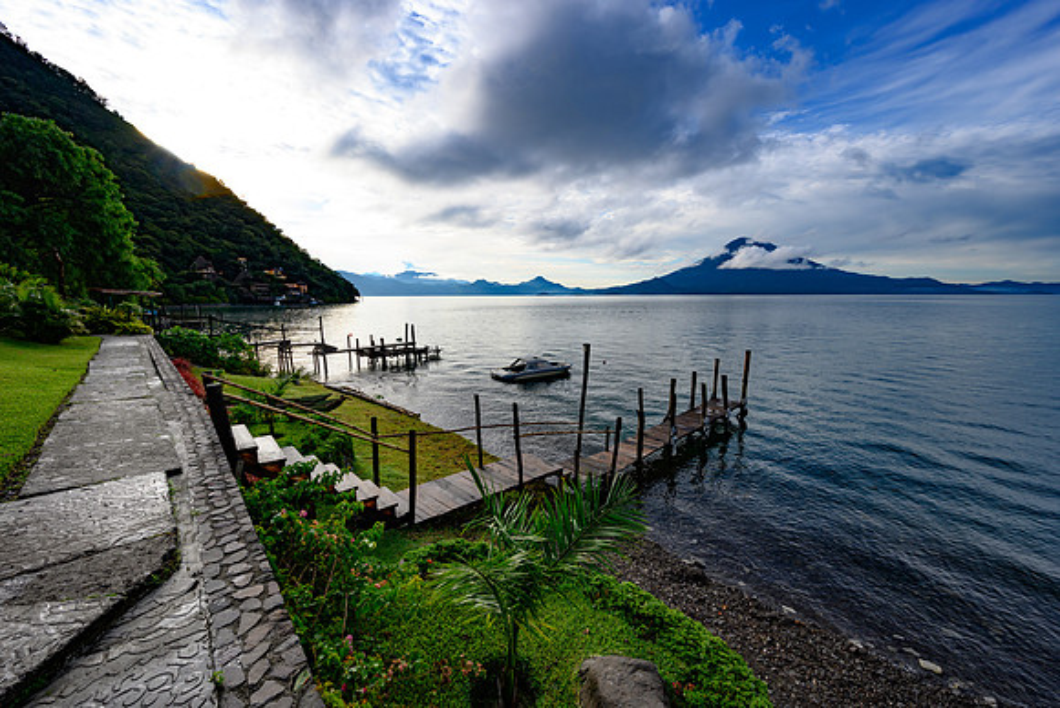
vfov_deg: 81.2
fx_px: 412
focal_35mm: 14
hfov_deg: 104.2
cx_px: 530
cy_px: 354
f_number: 13
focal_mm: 14
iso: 125
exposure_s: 1/80
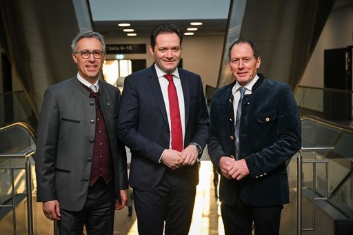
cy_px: 118
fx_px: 549
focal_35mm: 56
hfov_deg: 35.7
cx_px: 176
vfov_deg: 24.2
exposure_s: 1/200
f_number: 4.5
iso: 640
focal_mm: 56
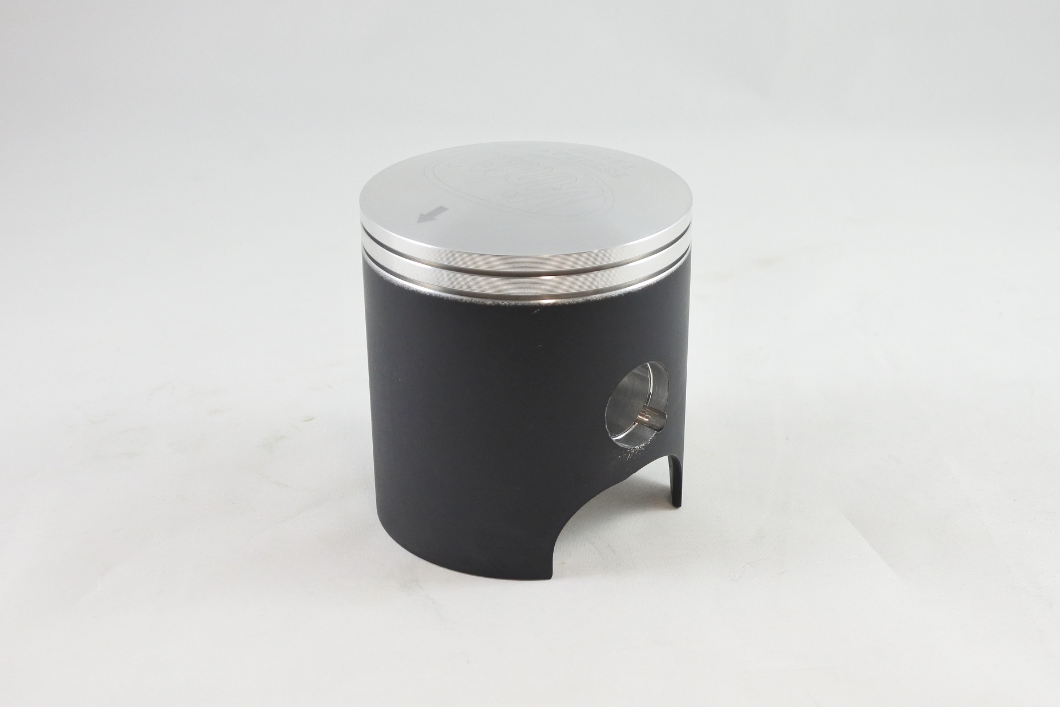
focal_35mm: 42
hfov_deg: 46.4
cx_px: 530
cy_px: 354
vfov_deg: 31.9
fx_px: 1237
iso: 560
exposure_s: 1/125
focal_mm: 15.7
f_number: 4.2
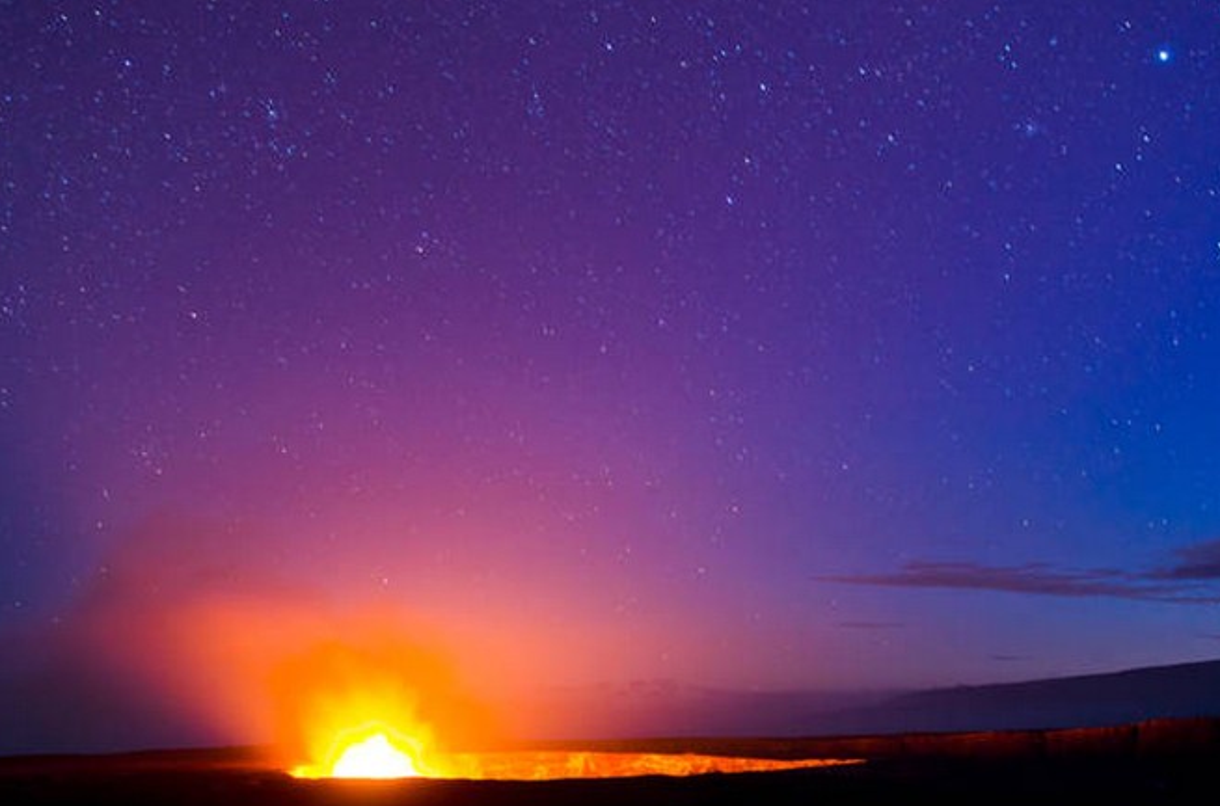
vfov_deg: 23.8
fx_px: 1911
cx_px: 640
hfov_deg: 35.4
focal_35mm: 57
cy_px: 402
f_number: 3.5
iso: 400
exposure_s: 30
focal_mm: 35
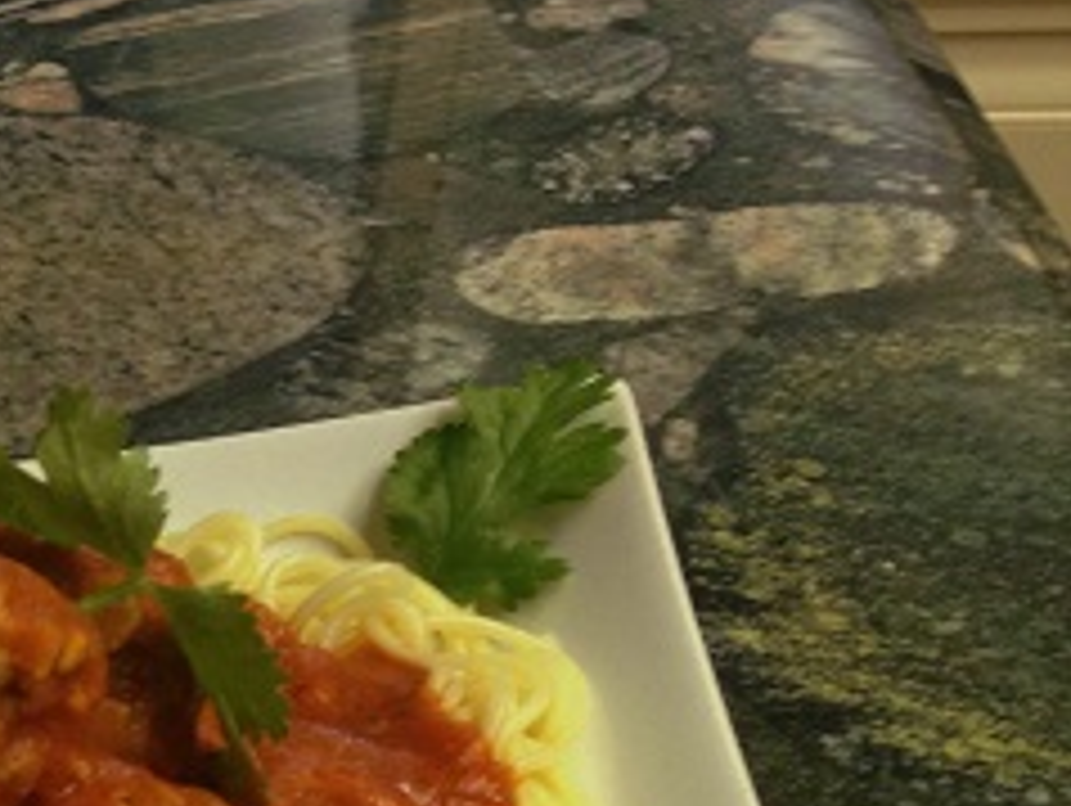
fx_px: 2973
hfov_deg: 18.7
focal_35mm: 96
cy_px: 1031
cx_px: -394
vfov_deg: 14.8
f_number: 2.4
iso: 100
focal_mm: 4.28
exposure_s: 1/20
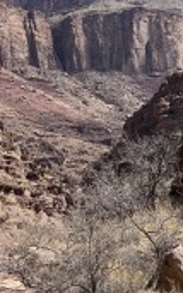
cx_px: -65
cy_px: 139
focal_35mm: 118
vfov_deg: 17.7
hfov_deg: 10.8
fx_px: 941
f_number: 2
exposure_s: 1/1653
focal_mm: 6
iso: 20
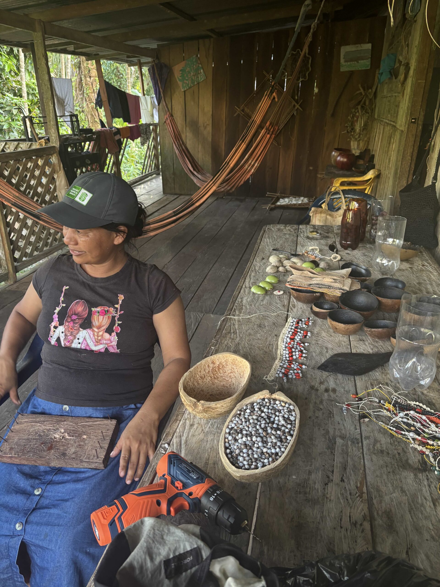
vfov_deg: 67.3
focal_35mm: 26
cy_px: 294
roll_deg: -1.1
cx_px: 220
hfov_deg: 53.1
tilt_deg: -23.8
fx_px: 441
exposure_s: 1/60
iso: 160
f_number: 1.6
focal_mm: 5.96
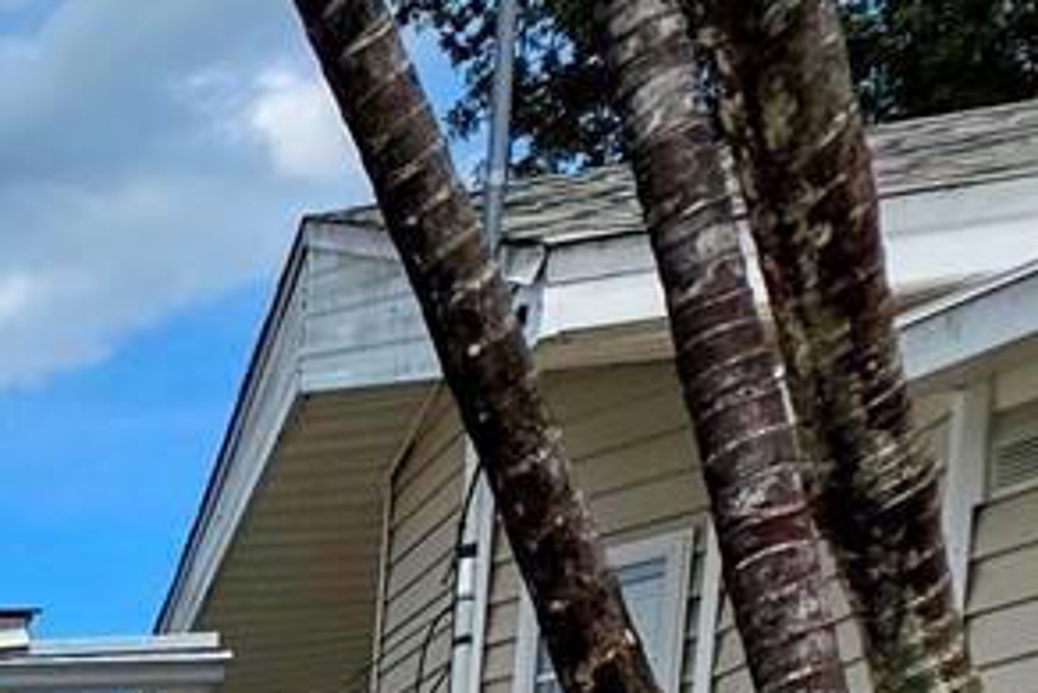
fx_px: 2135
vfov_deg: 13.9
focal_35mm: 74
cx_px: -1198
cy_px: 1596
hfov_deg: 17.0
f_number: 1.9
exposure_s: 1/2921
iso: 32
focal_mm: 2.2
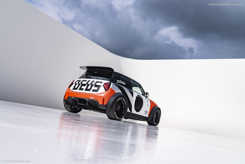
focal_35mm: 31
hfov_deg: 60.3
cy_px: 82
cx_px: 122
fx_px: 211
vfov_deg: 42.3
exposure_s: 1/125
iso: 100
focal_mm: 31
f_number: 11
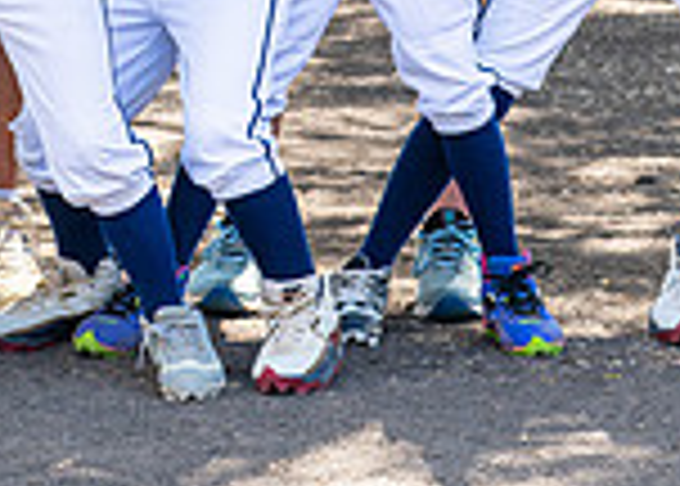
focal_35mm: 234
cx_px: -58
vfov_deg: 6.1
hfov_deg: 8.5
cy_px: -277
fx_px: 4521
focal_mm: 50
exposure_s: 1/250
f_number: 3.5
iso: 100
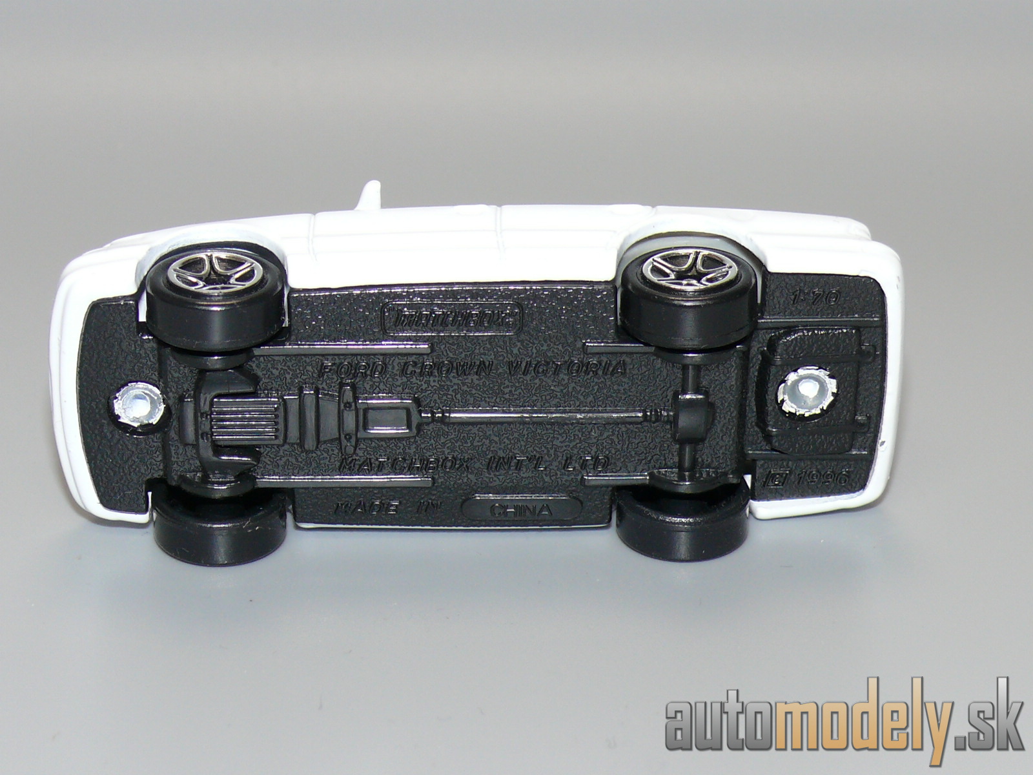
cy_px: 388
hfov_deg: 17.0
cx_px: 516
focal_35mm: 116
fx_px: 3462
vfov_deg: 12.8
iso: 100
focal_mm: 14.3
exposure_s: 1/30
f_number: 4
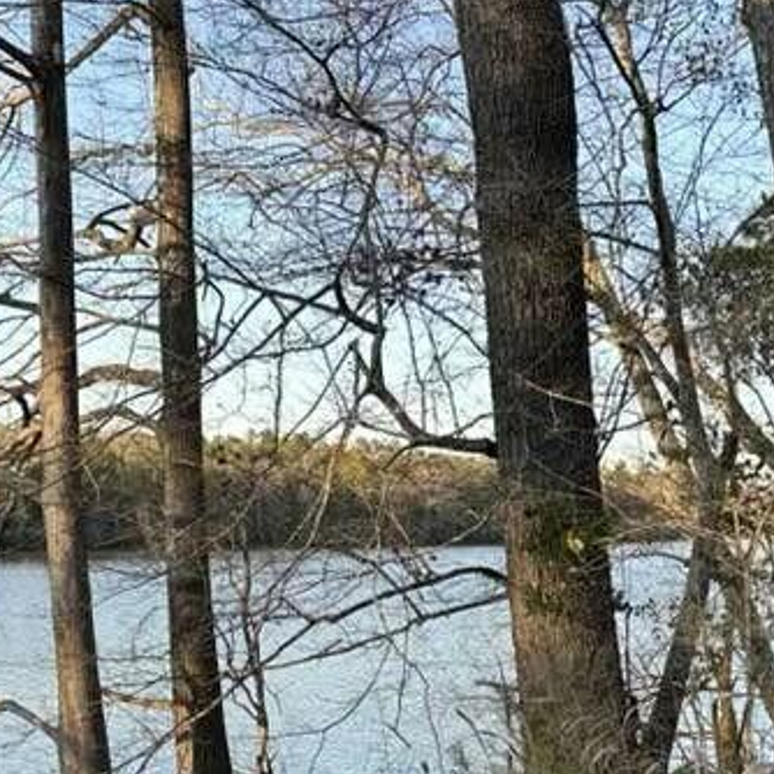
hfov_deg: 26.5
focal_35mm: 65
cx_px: 378
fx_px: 1644
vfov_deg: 25.7
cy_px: 691
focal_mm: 6.86
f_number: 1.78
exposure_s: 1/952
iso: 80
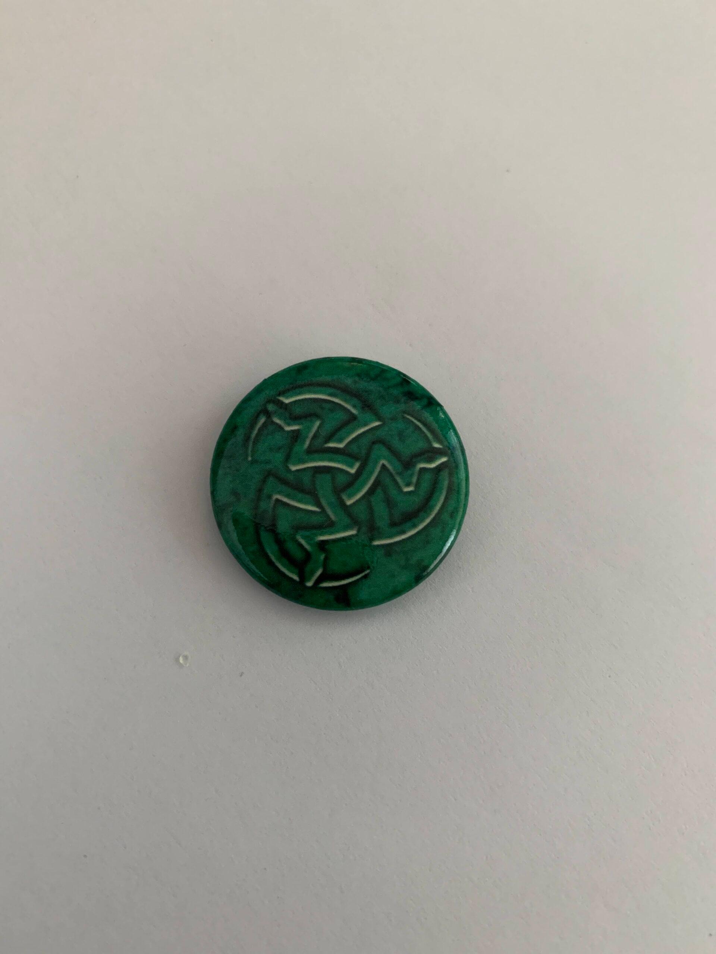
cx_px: 358
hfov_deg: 53.1
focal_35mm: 26
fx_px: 717
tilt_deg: -75.7
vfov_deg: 67.3
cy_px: 477
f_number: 1.8
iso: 320
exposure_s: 1/60
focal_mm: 4.25
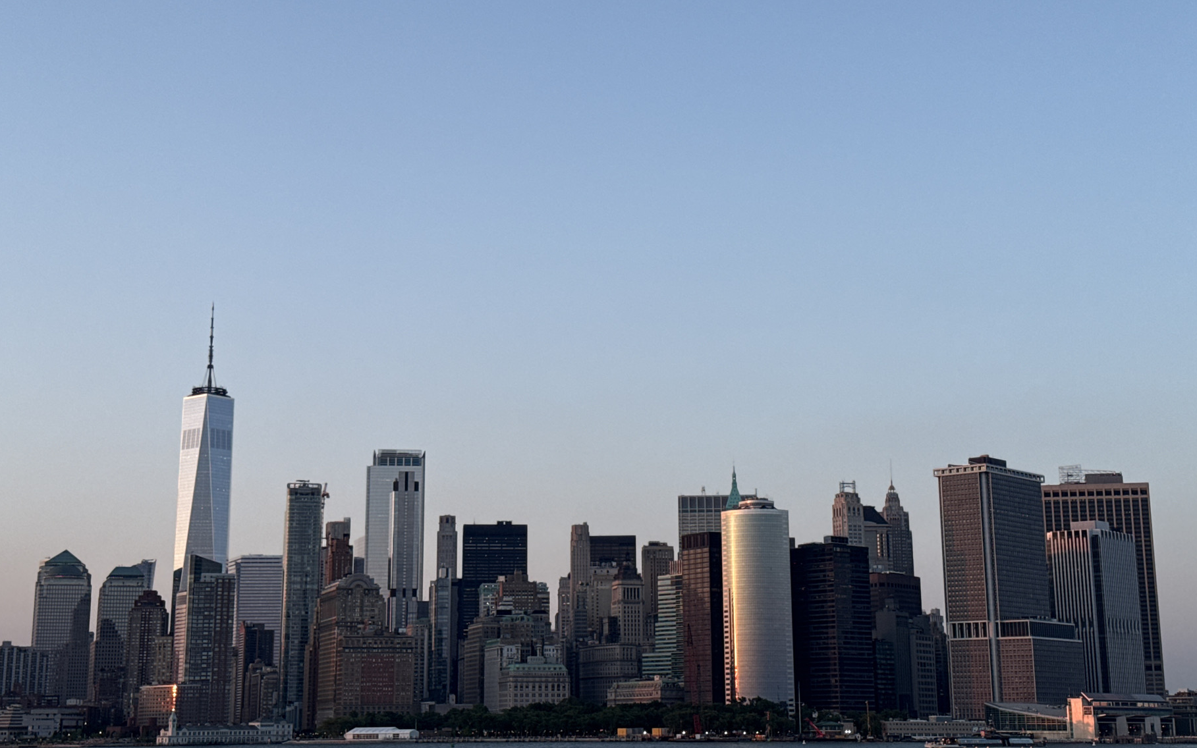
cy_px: 298
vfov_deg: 23.1
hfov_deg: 36.3
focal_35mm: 56
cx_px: 587
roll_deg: +0.9
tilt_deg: +12.6
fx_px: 1827
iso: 64
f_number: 1.78
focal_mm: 6.76
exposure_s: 1/754
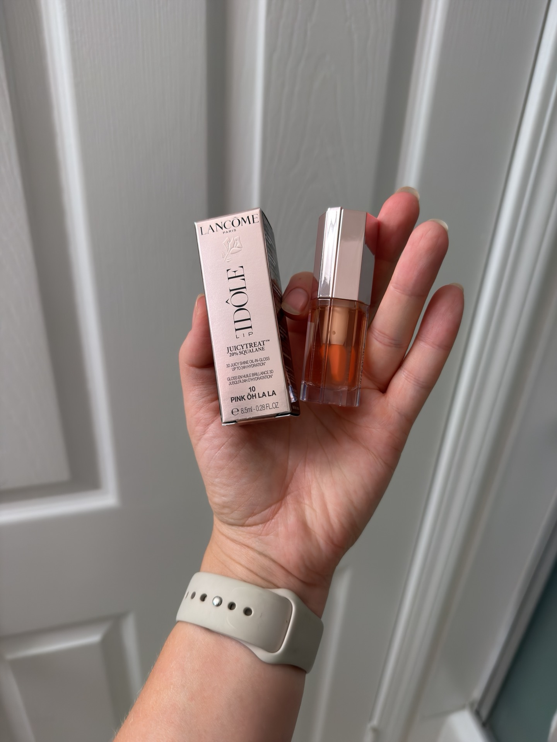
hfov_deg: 56.8
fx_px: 515
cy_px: 371
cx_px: 278
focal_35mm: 24
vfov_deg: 71.6
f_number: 1.78
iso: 160
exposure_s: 1/184
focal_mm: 6.76
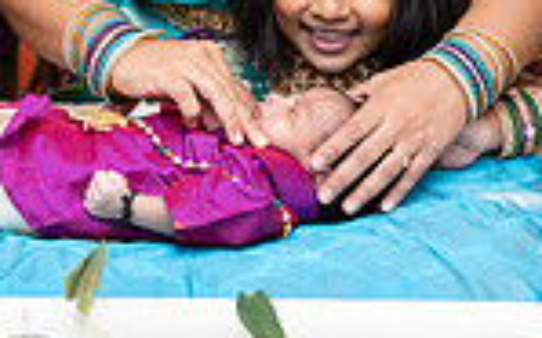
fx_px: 2052
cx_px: 175
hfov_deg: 15.0
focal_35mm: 139
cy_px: -202
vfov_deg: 9.1
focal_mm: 35
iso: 500
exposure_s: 1/200
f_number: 3.5
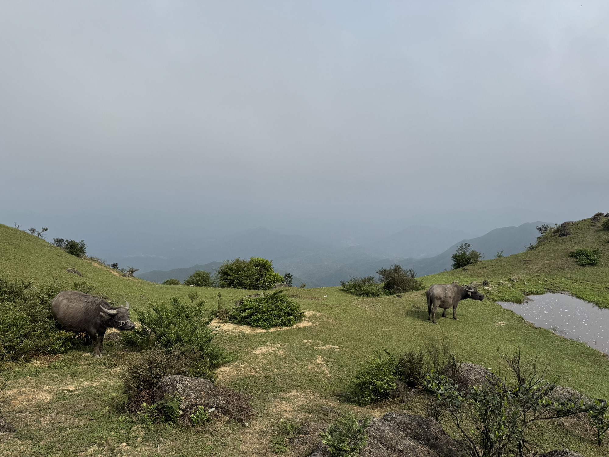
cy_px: 228
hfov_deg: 71.6
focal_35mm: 24
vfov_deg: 56.9
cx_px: 304
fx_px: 422
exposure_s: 1/7937
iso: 80
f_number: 1.78
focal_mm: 6.86
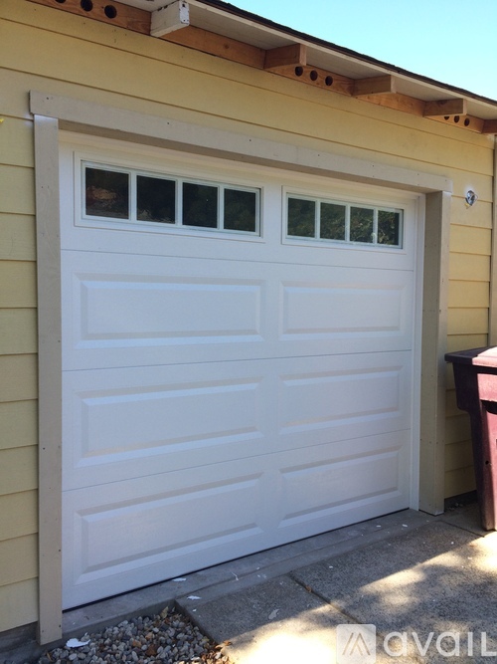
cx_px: 248
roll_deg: +0.7
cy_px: 332
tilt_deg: -3.7
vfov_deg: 61.7
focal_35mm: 29
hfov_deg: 48.2
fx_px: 555
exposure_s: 1/345
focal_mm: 4.15
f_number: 2.2
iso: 32
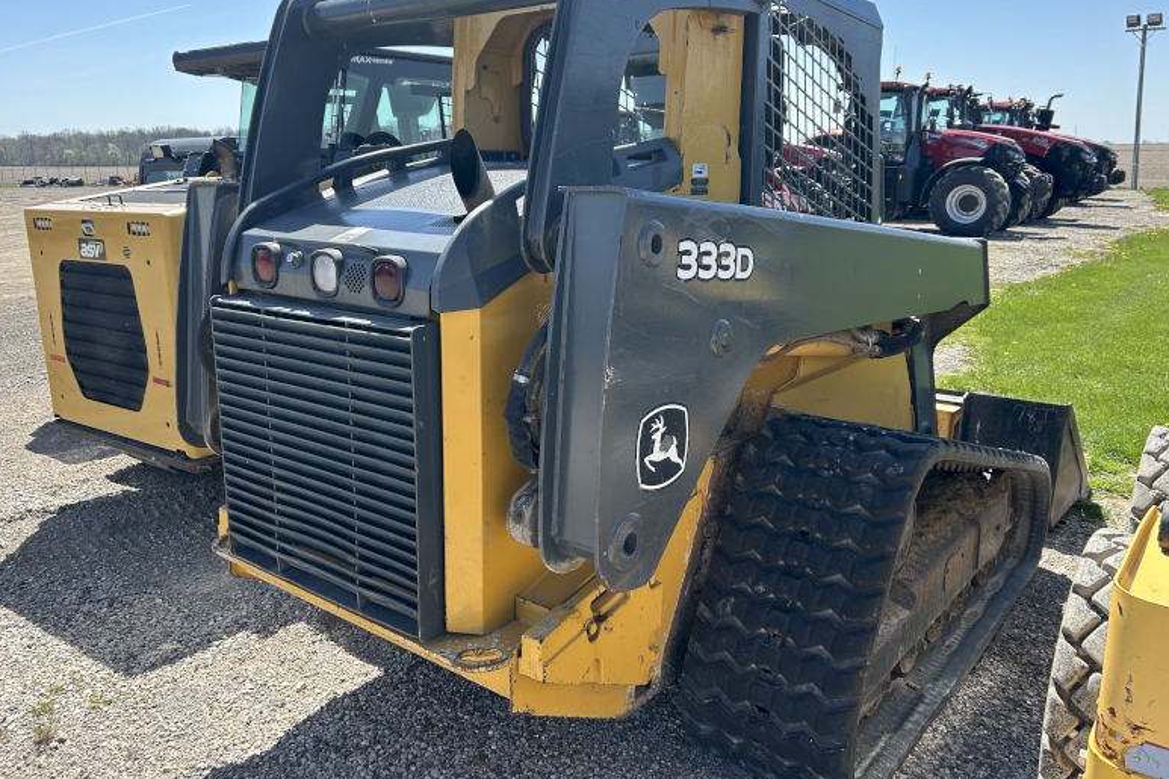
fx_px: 909
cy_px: 348
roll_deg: +0.8
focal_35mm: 28
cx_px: 566
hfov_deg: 65.5
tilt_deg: -12.4
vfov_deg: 46.3
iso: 50
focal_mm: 5.7
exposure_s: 1/1311
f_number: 1.5
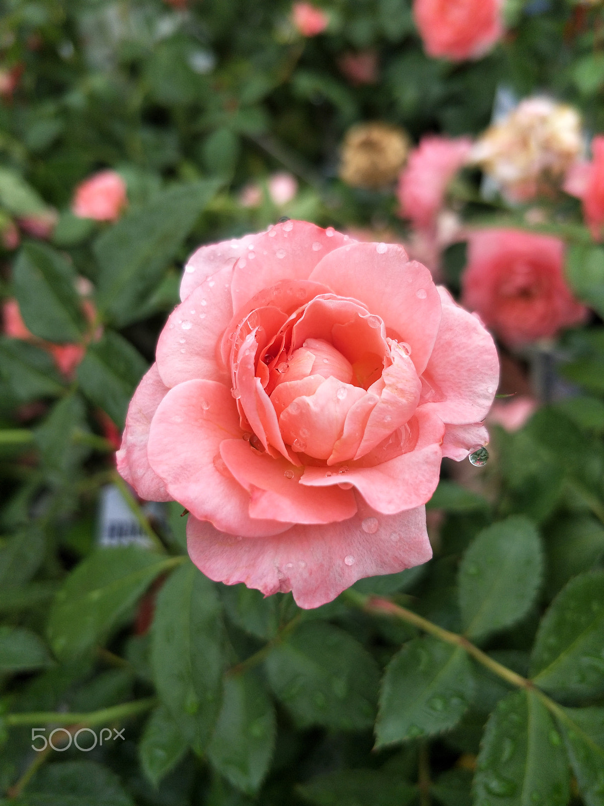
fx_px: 558
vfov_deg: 71.6
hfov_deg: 56.8
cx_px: 302
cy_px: 403
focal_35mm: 24
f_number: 1.7
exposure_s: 1/113
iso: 33
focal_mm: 4.1
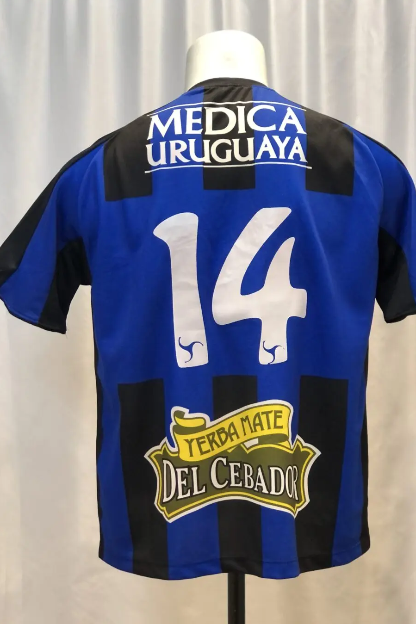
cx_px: 214
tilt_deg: -2.2
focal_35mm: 60
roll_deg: +0.5
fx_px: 1040
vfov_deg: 33.4
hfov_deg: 22.6
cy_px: 311
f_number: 2.8
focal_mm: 6.6
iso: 100
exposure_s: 1/33
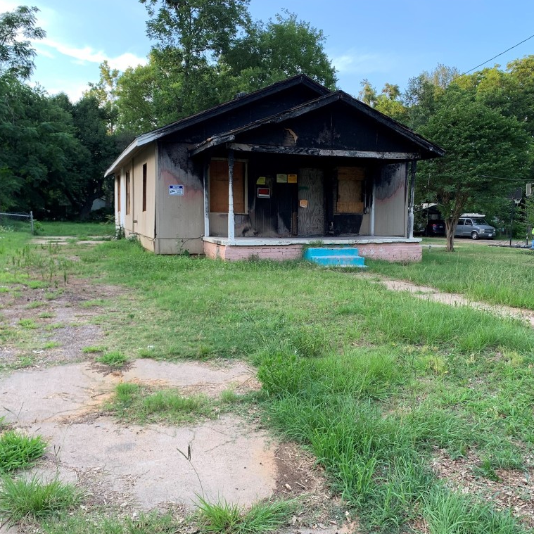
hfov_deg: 52.4
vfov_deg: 52.5
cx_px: 301
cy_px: 265
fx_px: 541
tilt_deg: -5.4
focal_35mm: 31
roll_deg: -0.9
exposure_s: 1/121
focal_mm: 4.25
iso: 50
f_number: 1.8
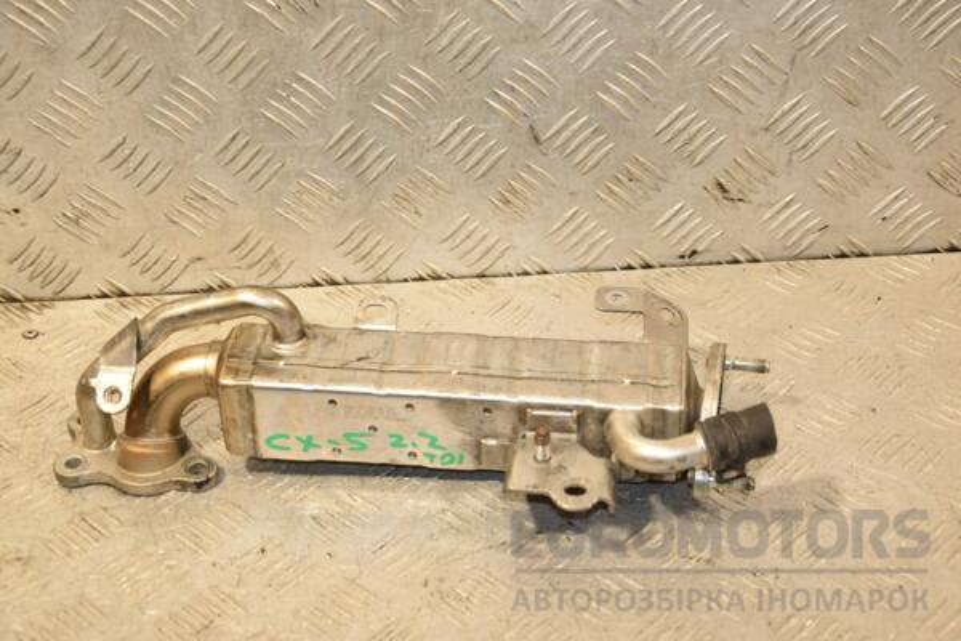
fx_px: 1802
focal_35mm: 68
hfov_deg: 29.9
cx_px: 480
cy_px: 320
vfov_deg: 20.2
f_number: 5
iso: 800
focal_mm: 45
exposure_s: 1/200
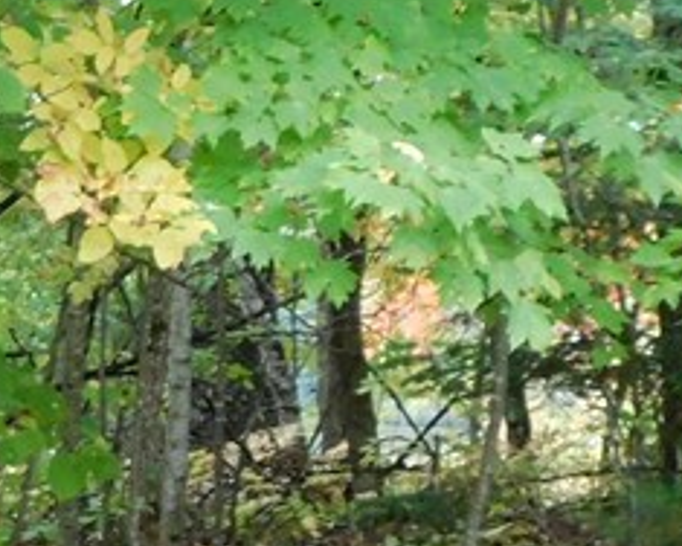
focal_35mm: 153
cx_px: -667
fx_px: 3088
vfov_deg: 10.1
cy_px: 465
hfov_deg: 11.4
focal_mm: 6.3
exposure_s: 1/25
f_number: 3.5
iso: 400
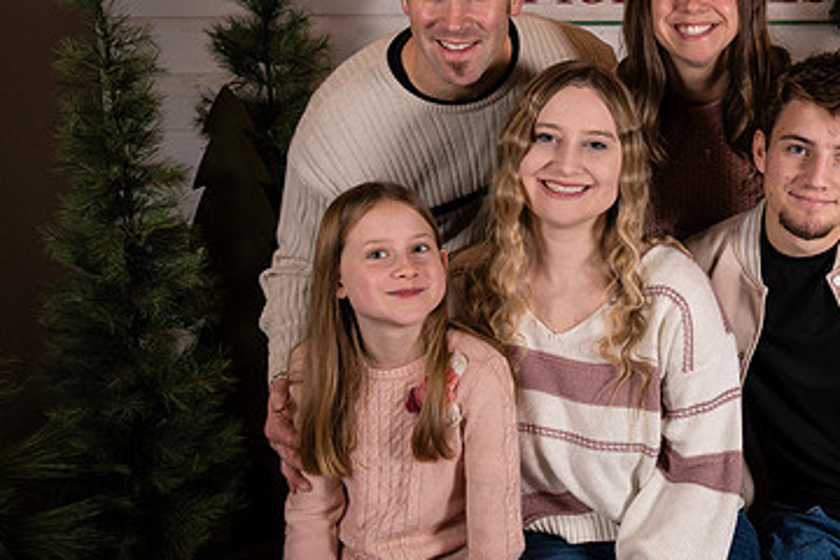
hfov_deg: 38.7
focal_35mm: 50
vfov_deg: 27.0
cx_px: 611
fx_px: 1167
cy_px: 262
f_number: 5.6
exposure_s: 1/250
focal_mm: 31
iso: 400
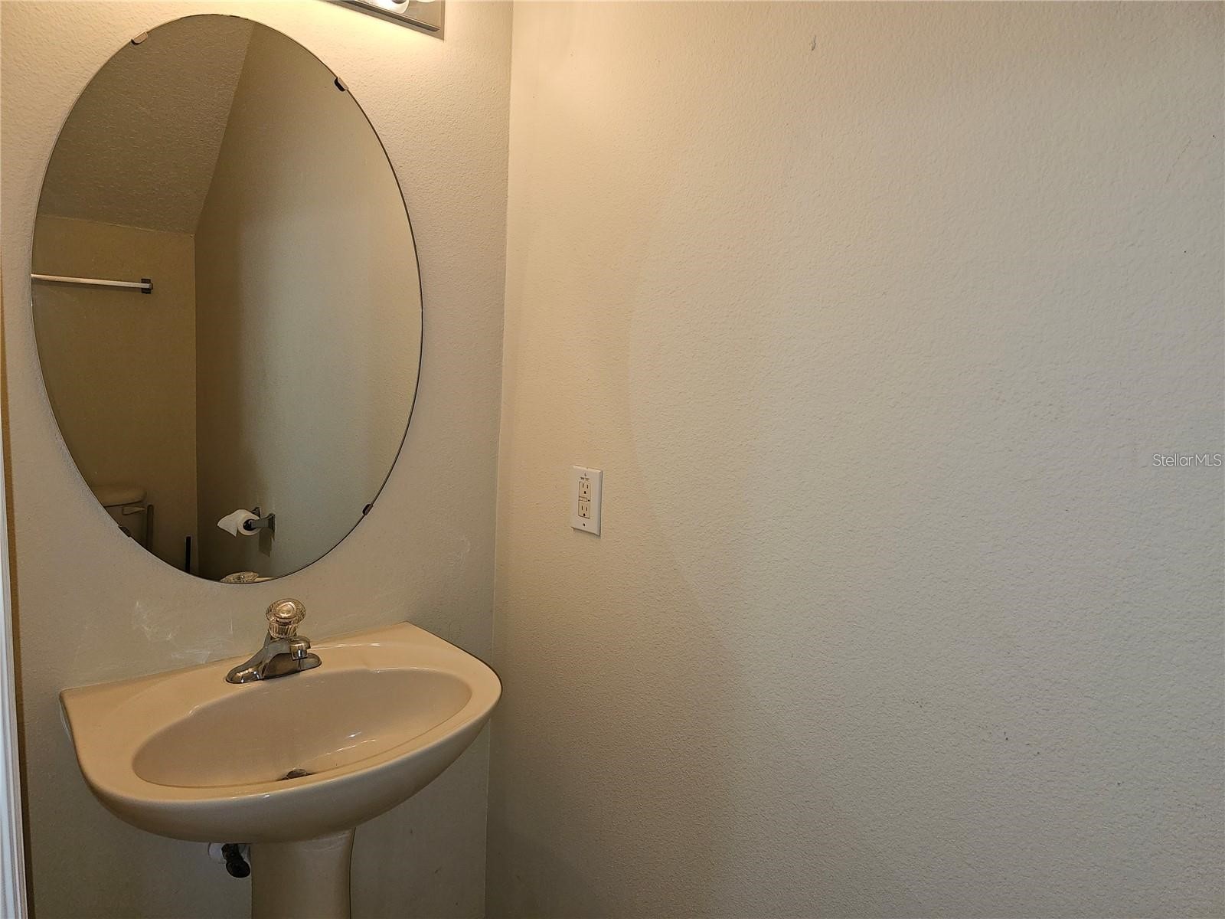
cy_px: 460
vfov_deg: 58.9
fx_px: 814
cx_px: 612
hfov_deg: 73.9
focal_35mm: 23
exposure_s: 1/60
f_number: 1.7
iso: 64
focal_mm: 6.3
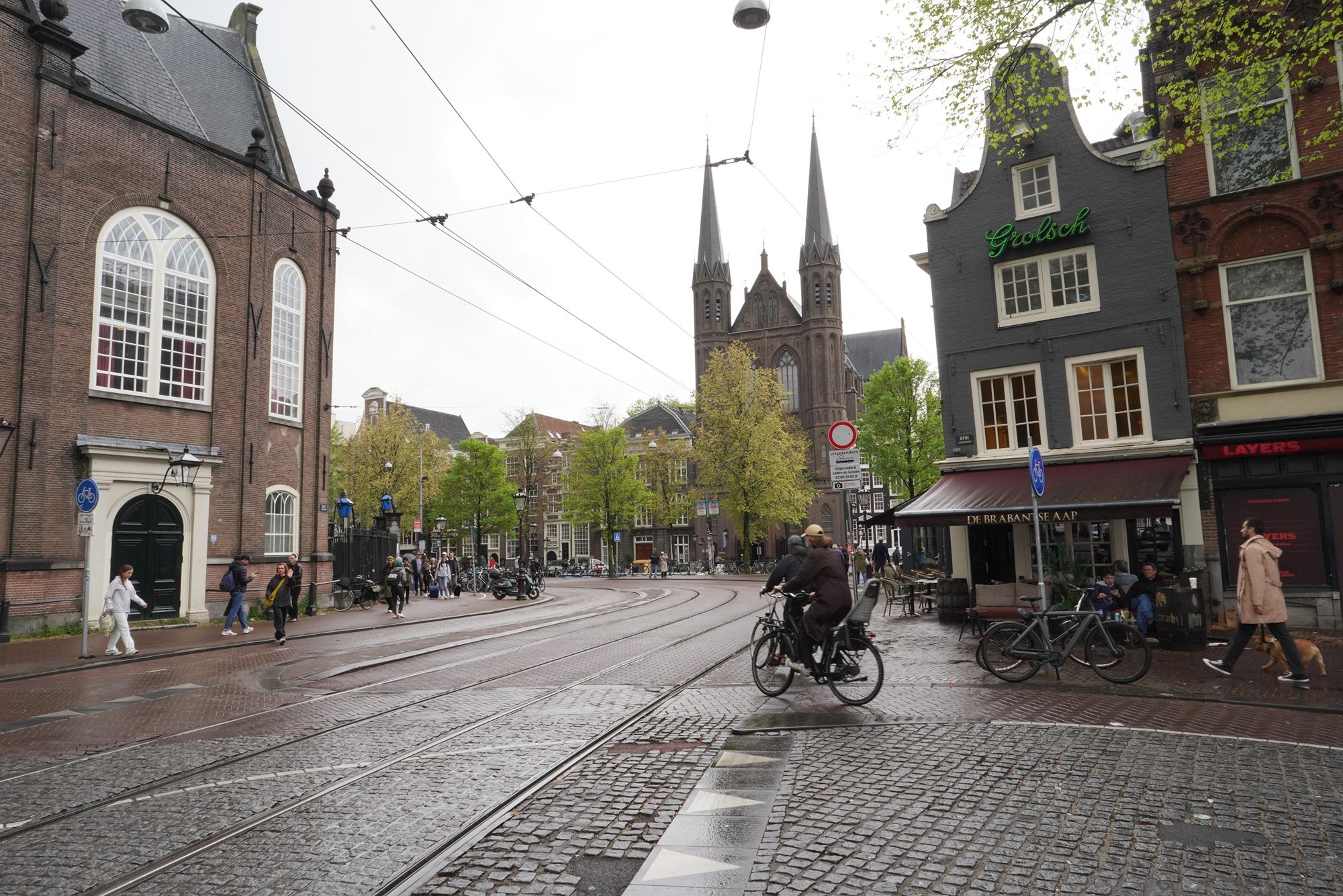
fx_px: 895
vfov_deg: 53.1
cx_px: 672
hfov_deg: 73.7
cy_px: 448
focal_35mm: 24
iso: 800
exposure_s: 1/100
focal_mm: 24
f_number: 22
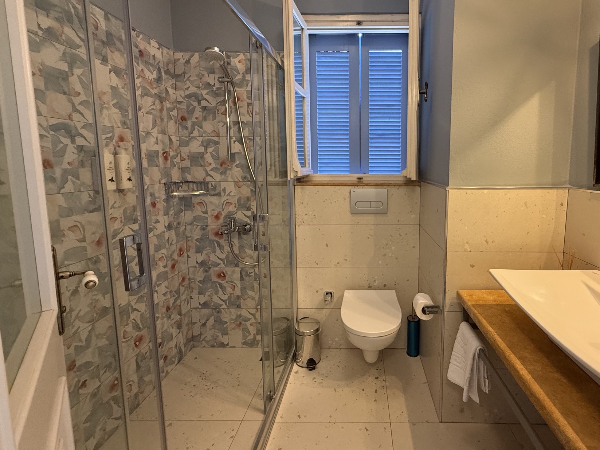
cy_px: 195
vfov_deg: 74.4
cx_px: 362
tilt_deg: -5.2
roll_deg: +0.2
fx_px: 295
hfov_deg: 89.8
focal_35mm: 17
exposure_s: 1/50
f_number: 2.2
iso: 320
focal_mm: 2.22
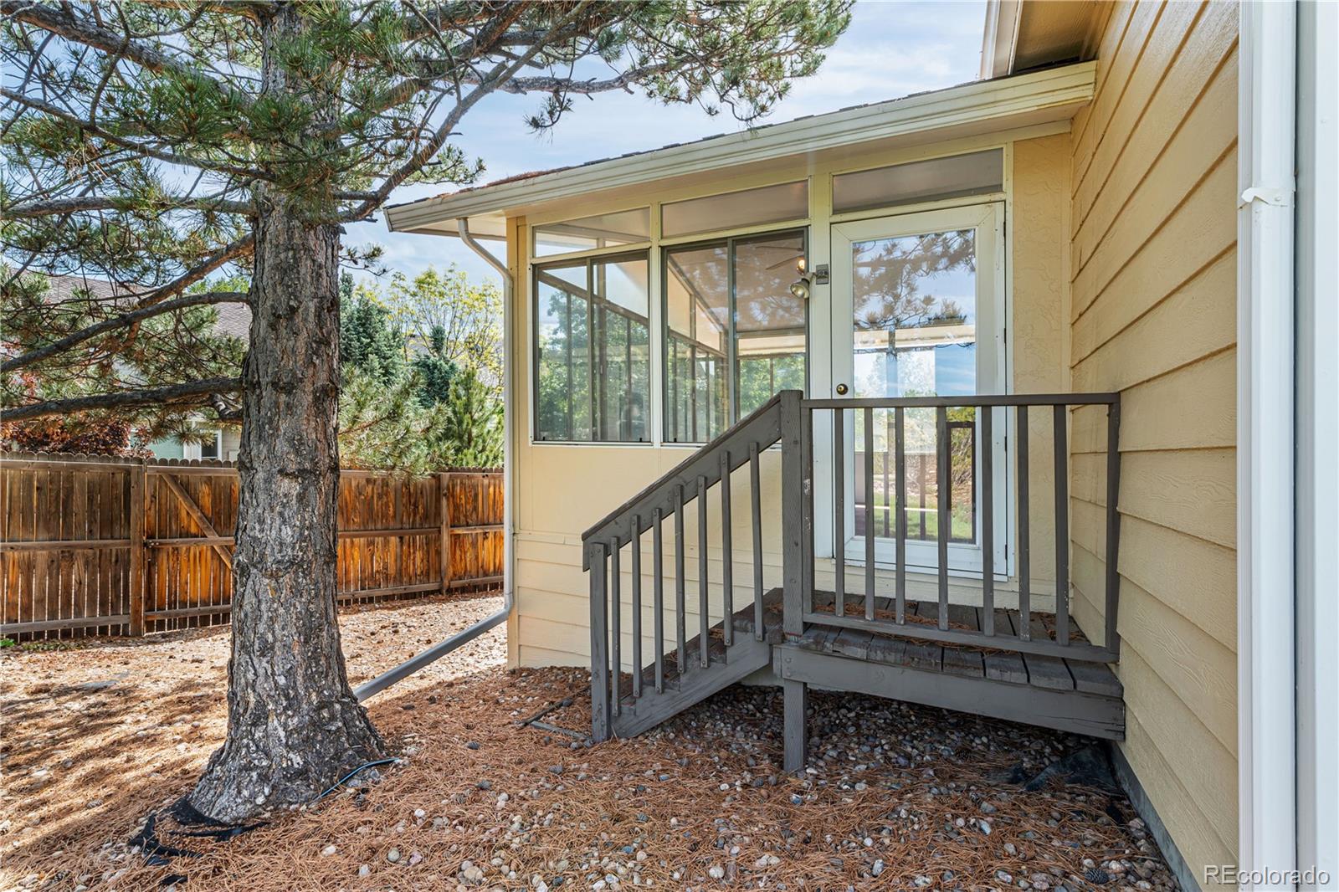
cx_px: 670
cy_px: 446
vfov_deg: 73.0
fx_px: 602
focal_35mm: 16
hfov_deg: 96.0
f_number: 9
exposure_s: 1/640
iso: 400
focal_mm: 16.2
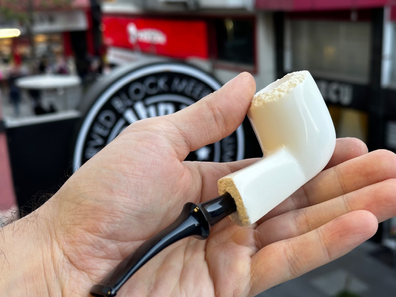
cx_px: 198
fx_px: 549
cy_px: 148
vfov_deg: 30.3
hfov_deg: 39.7
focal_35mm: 48
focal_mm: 6.86
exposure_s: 1/164
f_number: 1.78
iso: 50
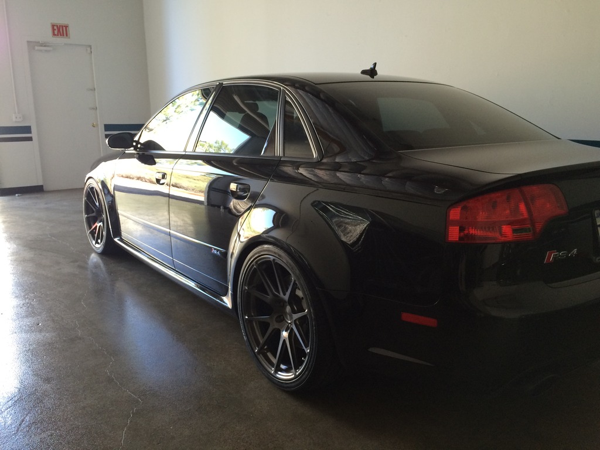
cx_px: 300
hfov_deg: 61.7
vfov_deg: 48.2
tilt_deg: -12.6
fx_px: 503
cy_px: 225
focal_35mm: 29
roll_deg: +0.2
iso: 50
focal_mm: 4.15
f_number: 2.2
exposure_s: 1/30
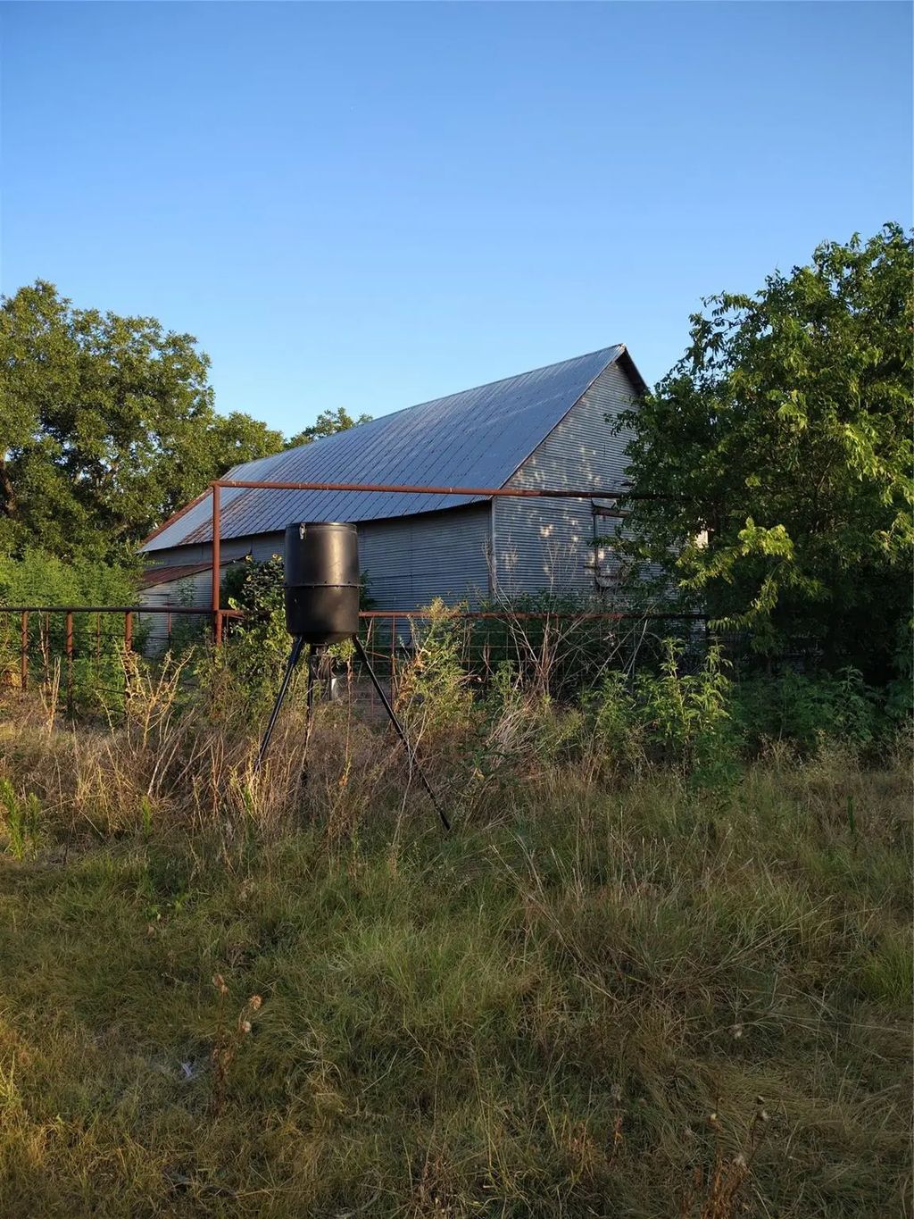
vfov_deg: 71.6
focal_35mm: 24
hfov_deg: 56.8
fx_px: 845
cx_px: 457
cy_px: 610
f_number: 1.8
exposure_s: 1/578
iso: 100
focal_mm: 5.56
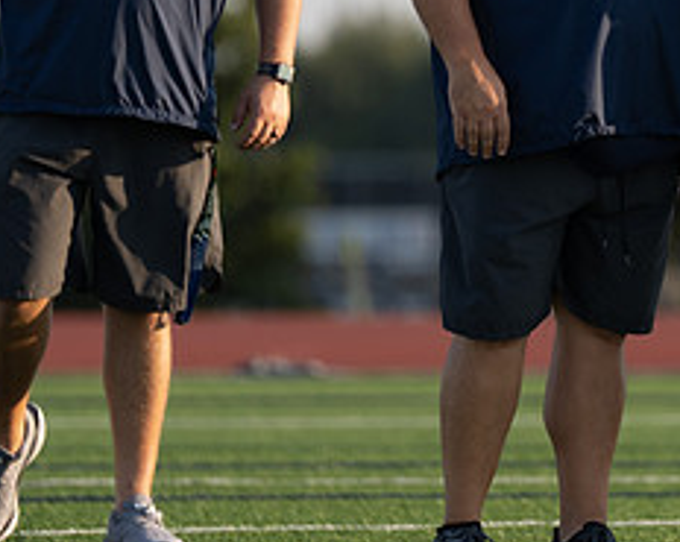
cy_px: -24
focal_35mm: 661
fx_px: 13286
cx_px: 781
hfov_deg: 2.9
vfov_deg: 2.3
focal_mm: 200
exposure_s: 1/1000
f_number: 2.8
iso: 100
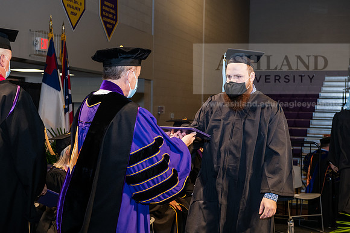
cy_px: 116
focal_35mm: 62
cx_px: 175
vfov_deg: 21.9
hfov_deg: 32.4
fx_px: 603
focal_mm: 62
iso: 1600
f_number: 6.3
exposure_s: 1/200
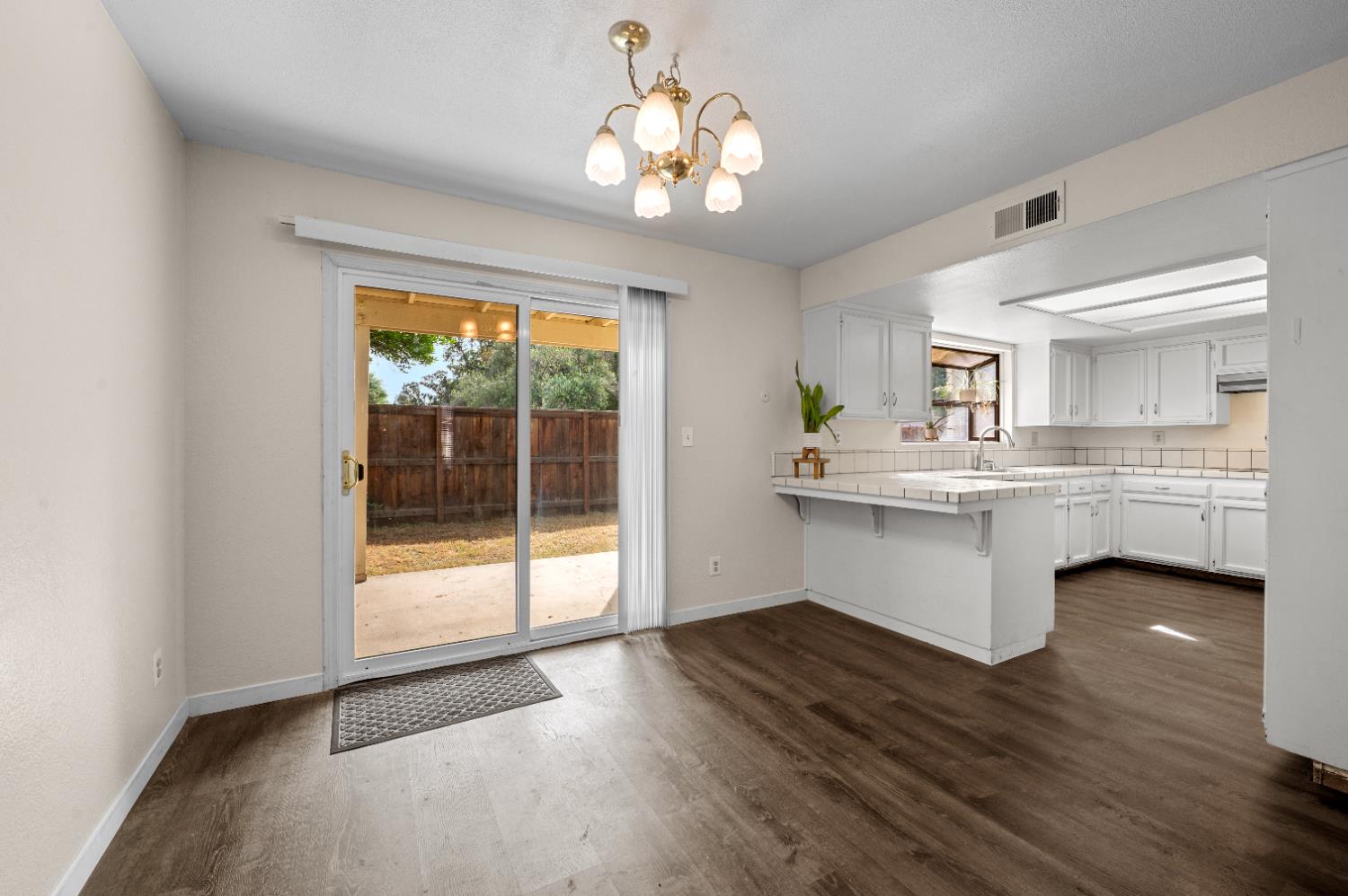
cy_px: 448
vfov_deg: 81.1
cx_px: 674
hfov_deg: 104.3
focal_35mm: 14
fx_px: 524
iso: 250
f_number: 9
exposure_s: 1/10
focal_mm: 14
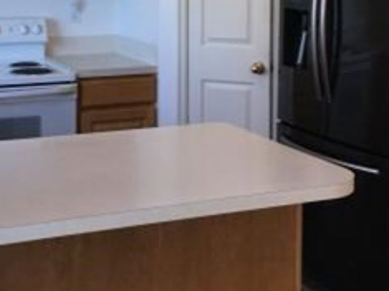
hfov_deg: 24.7
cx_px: 199
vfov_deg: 18.2
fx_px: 887
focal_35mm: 79
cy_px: 10
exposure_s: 1/35
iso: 25
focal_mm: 4.15
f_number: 2.2
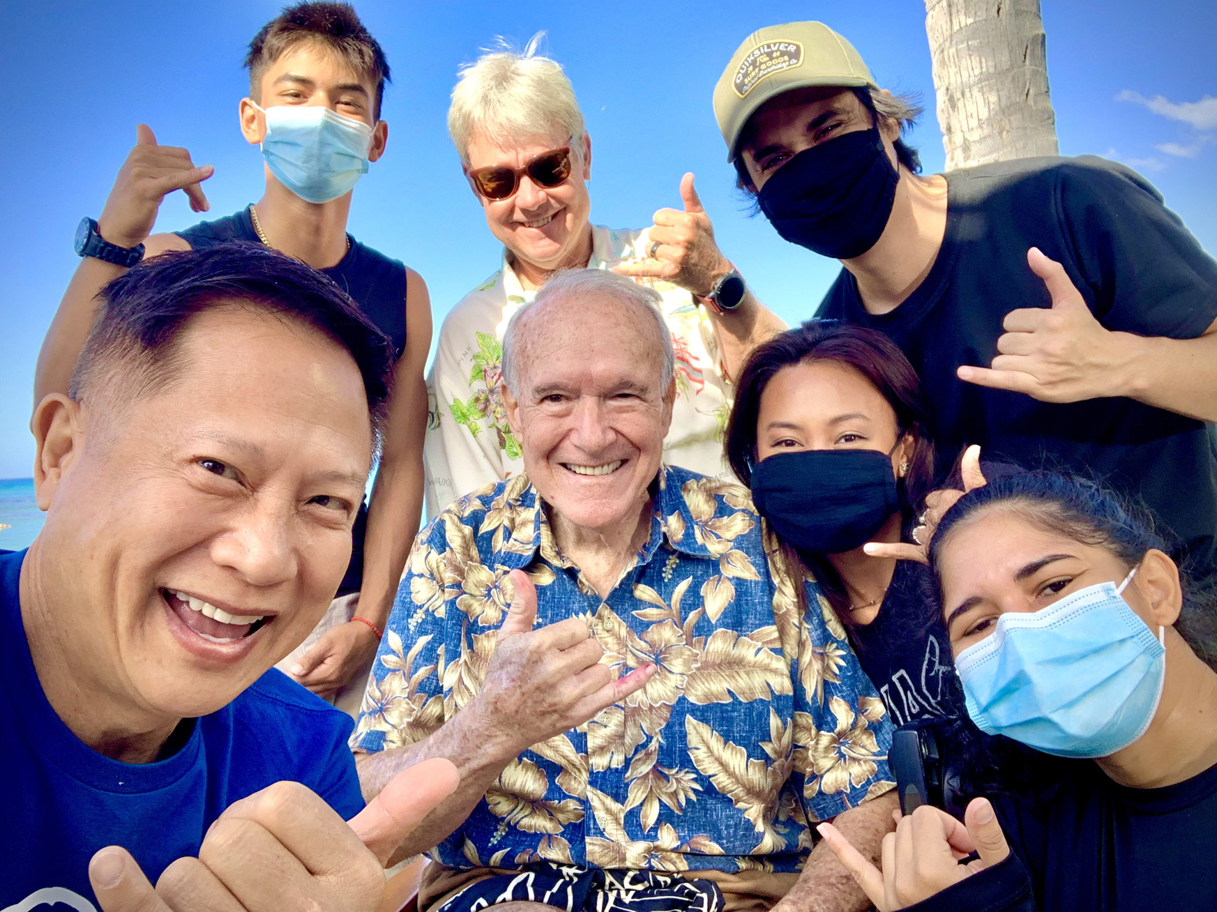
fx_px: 1125
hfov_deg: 56.8
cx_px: 608
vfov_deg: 44.2
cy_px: 456
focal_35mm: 32
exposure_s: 1/306
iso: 16
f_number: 2.2
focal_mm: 2.87
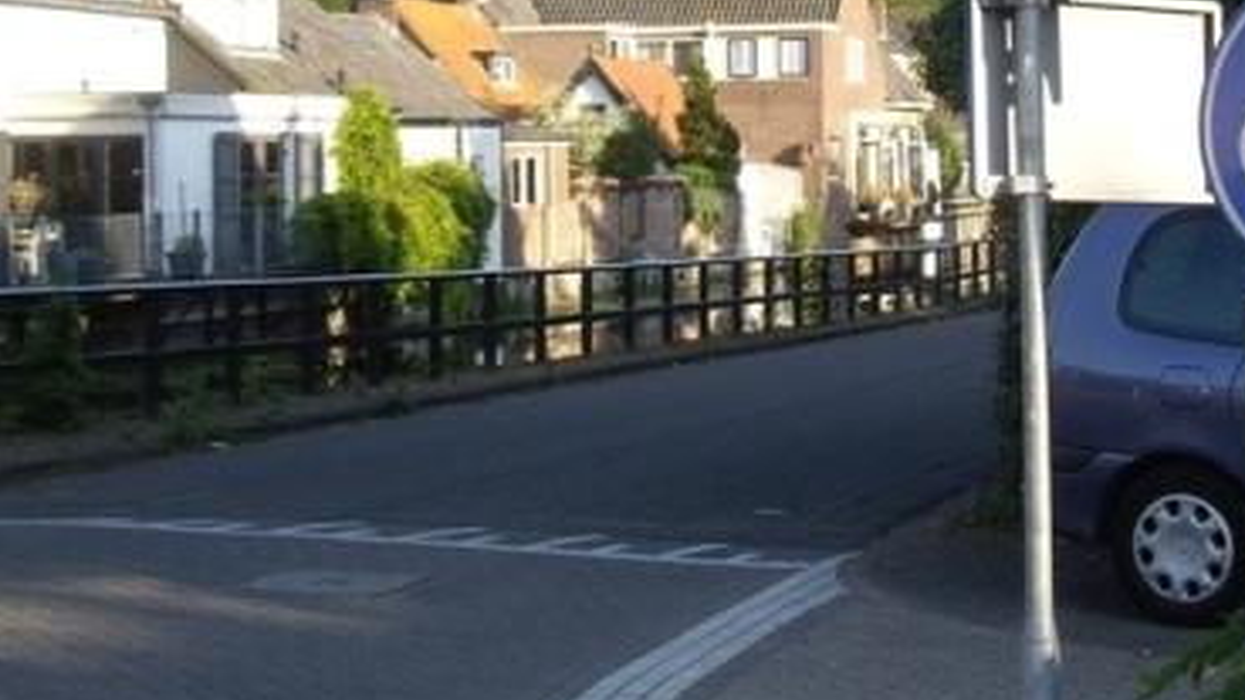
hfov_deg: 29.3
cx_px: 700
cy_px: 41
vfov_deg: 16.5
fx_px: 2377
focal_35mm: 72
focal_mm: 7.9
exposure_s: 1/250
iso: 64
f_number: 2.8
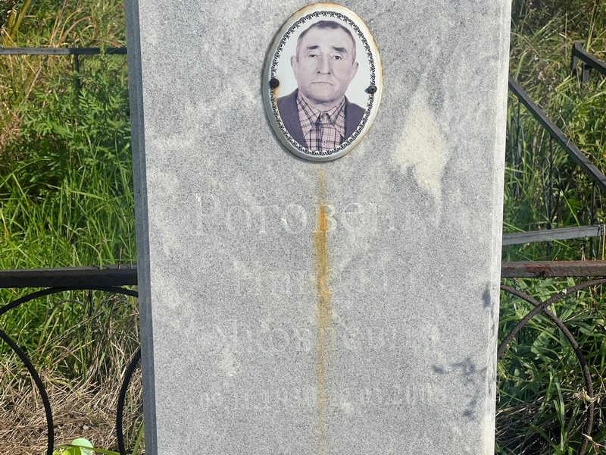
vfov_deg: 19.1
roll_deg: +1.4
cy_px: 228
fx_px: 1348
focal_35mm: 77
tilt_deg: -17.9
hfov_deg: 25.3
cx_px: 303
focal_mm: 9
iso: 32
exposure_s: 1/1393
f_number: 2.8
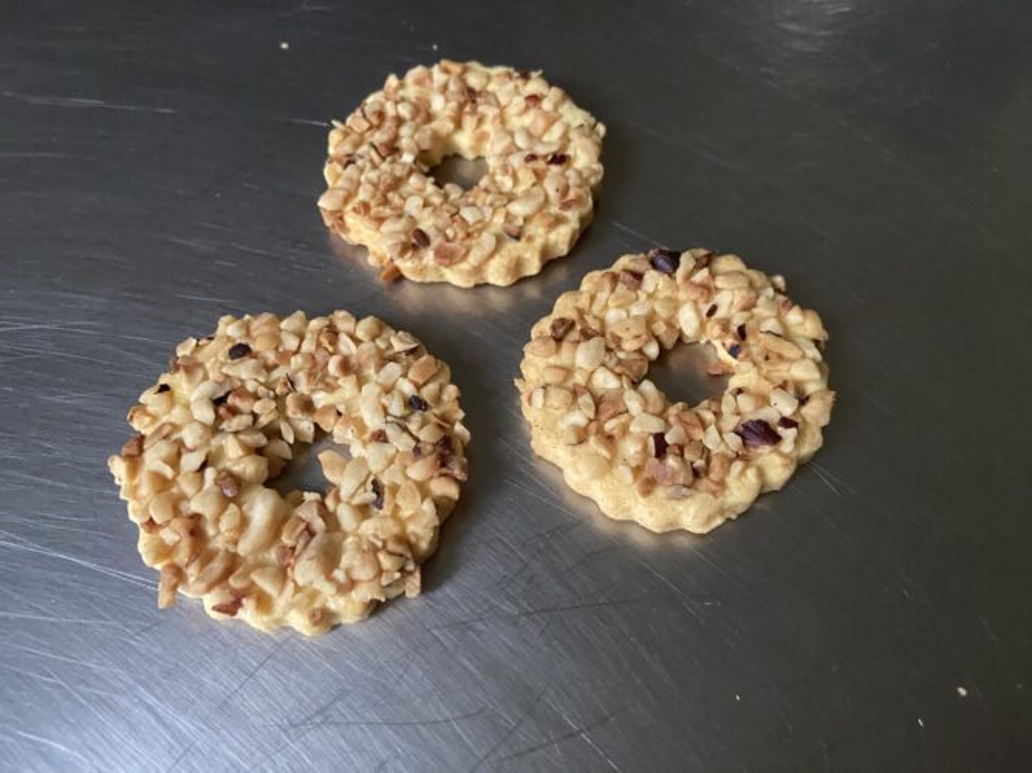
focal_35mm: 26
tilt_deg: -59.9
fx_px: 775
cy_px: 386
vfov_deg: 53.0
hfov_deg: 67.3
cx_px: 516
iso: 640
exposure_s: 1/30
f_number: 1.8
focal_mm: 4.25
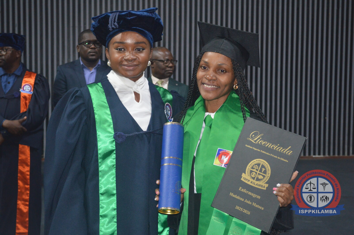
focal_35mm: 66
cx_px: 177
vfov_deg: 20.6
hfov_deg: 30.5
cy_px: 118
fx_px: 648
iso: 1400
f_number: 5.3
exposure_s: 1/60
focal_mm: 44
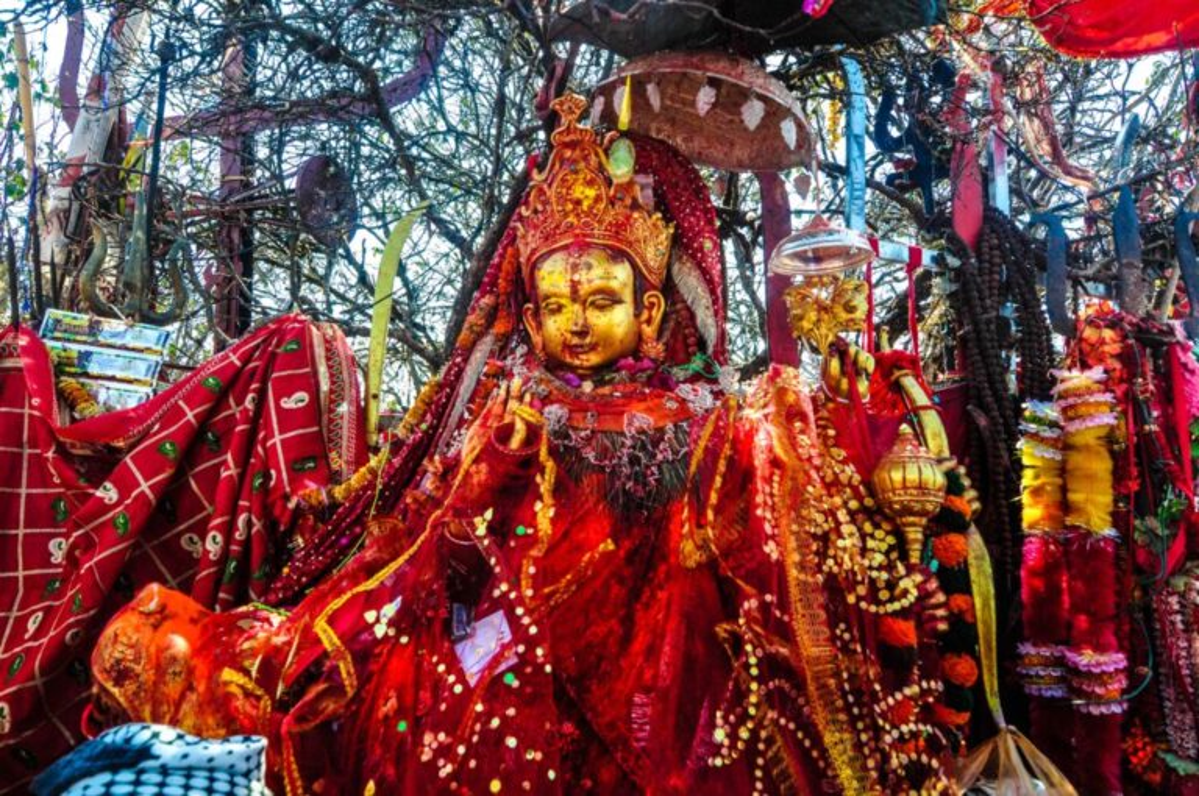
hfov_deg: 85.5
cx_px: 600
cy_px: 398
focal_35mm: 20
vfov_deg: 63.1
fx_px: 649
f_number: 6.3
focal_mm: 13
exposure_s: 1/160
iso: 200
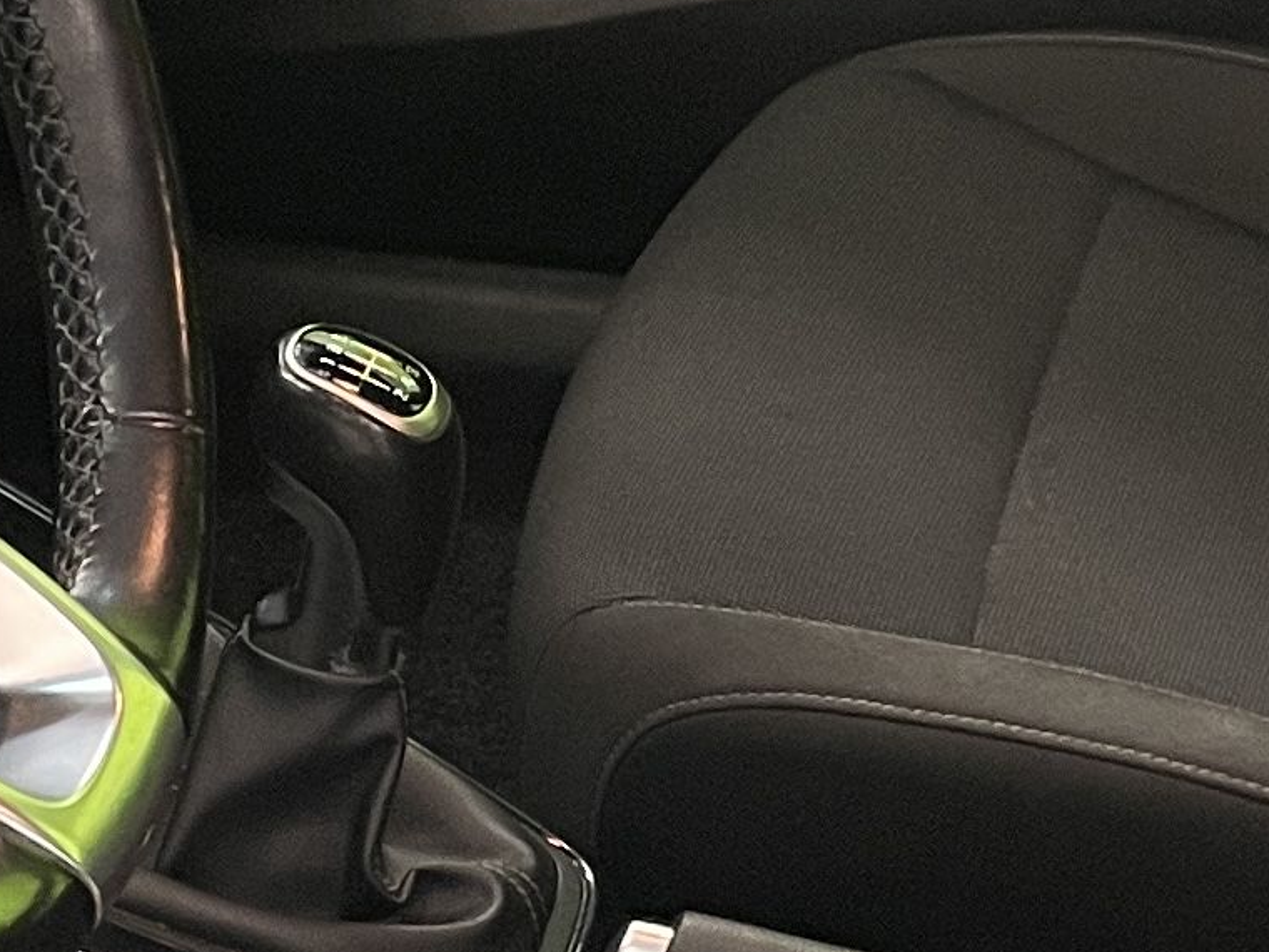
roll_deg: -0.6
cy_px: 509
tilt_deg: -28.7
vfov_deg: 10.7
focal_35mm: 138
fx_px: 5059
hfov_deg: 14.3
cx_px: 377
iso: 100
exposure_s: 1/50
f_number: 1.6
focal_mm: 4.2
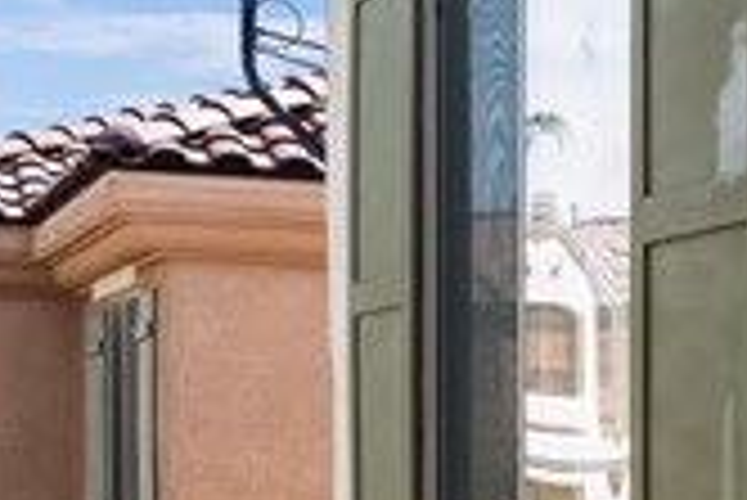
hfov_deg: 15.7
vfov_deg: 12.3
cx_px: 1350
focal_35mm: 111
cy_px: 464
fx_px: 2305
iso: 400
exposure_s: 1/200
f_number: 8
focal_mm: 17
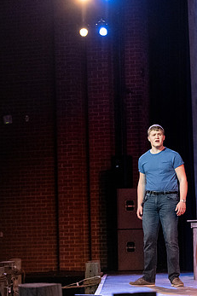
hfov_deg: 8.9
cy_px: 154
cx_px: 185
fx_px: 1265
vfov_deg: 13.3
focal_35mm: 154
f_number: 2.8
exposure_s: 1/320
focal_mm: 92
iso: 4000
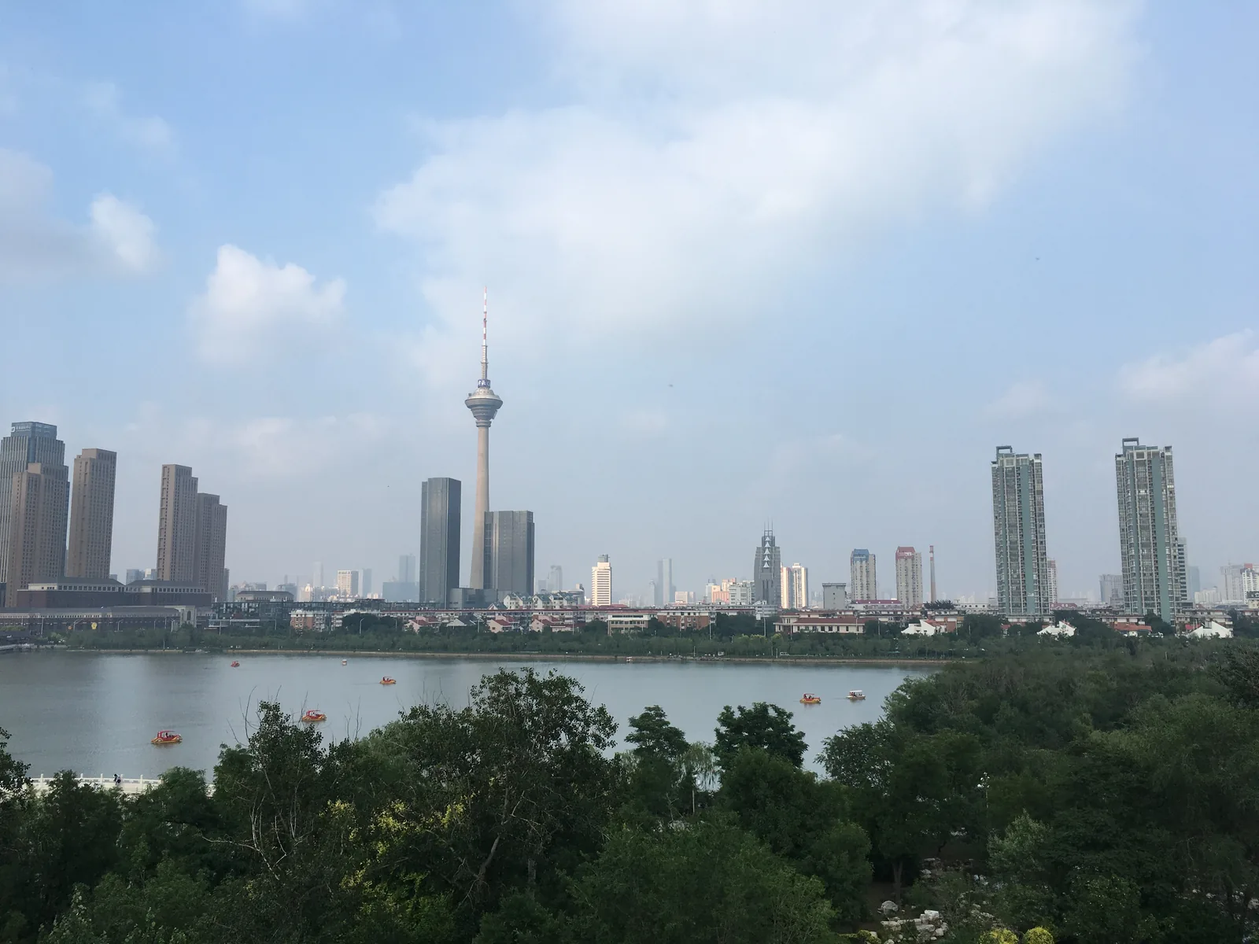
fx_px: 1055
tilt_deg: +6.5
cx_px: 630
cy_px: 472
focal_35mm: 29
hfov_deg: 61.7
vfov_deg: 48.2
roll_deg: -0.4
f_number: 2.2
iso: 25
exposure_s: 1/1166
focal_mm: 4.15
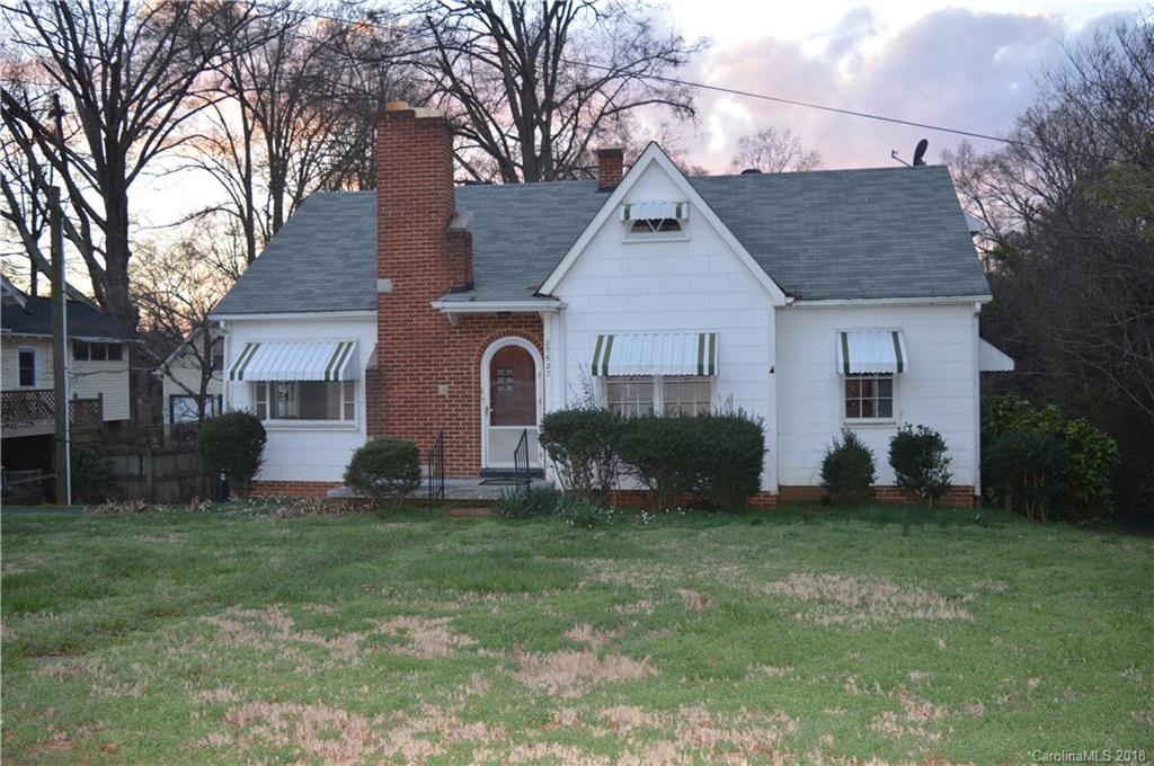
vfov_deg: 39.9
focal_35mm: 33
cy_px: 383
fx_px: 1056
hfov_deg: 57.3
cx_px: 577
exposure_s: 1/100
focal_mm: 22
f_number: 4
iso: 400
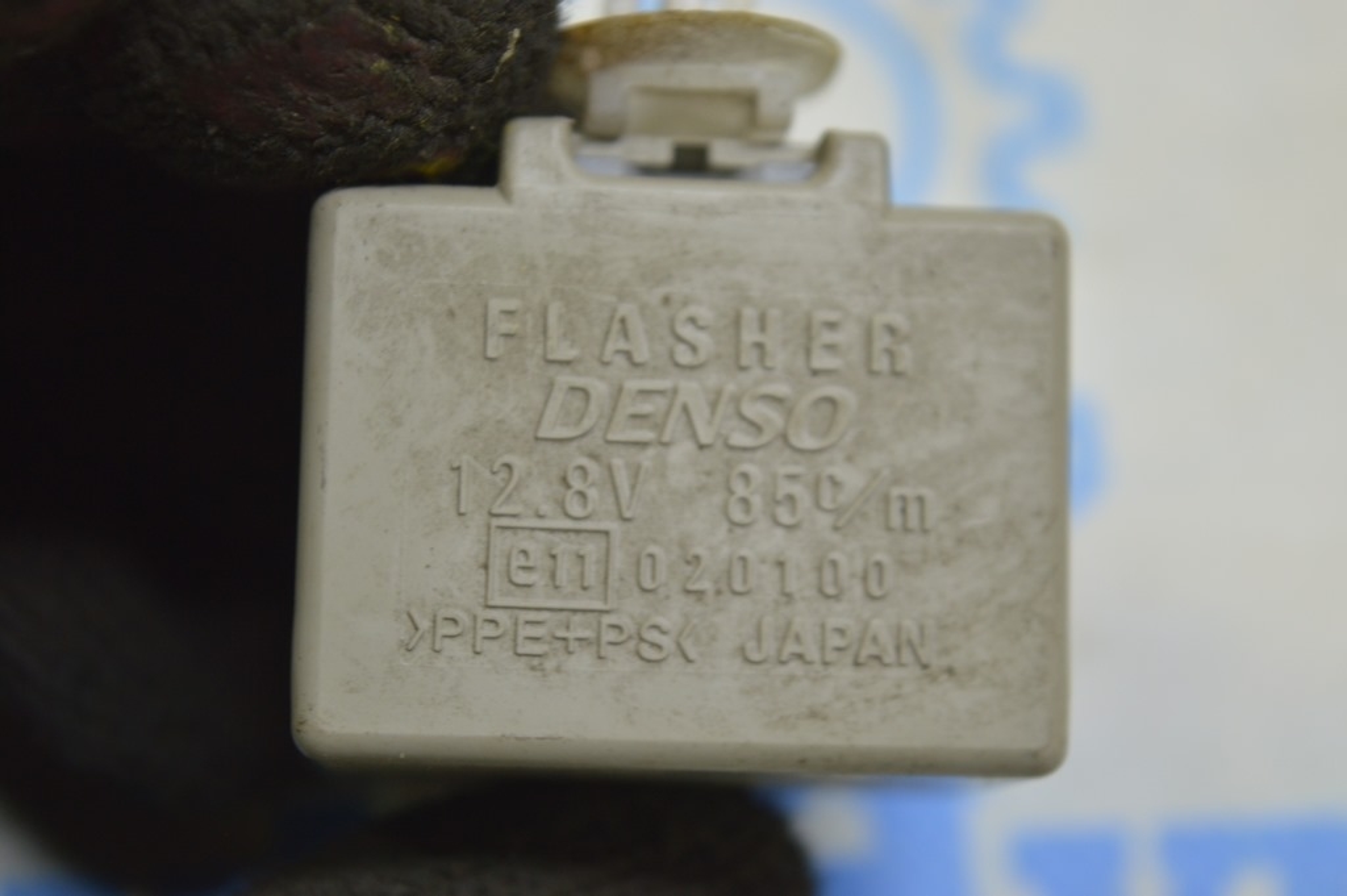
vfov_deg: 16.5
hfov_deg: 24.6
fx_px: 3084
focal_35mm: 82
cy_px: 448
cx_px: 674
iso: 400
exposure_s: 1/20
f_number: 5.6
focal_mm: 55
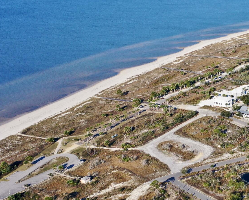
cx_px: 299
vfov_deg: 21.6
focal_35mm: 71
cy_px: 101
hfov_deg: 24.3
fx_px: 523
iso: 100
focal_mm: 10.26
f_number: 2.8
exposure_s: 1/100
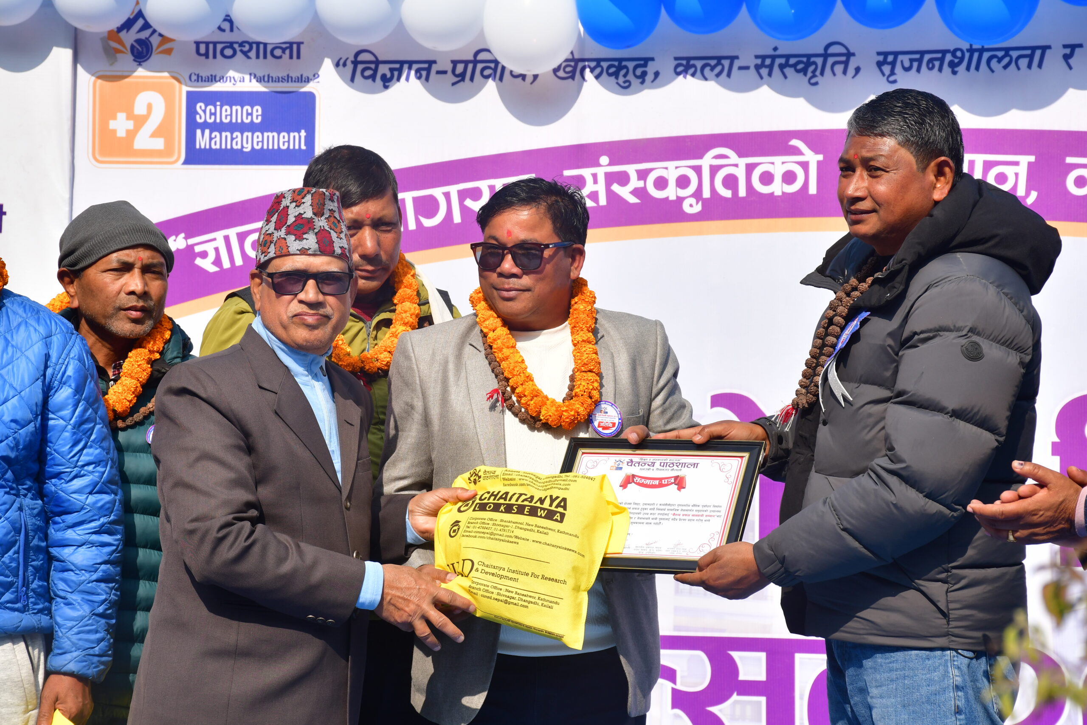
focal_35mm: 99
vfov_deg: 13.8
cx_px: 544
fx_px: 2989
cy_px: 362
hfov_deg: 20.6
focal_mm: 66
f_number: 6.3
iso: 200
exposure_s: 1/500
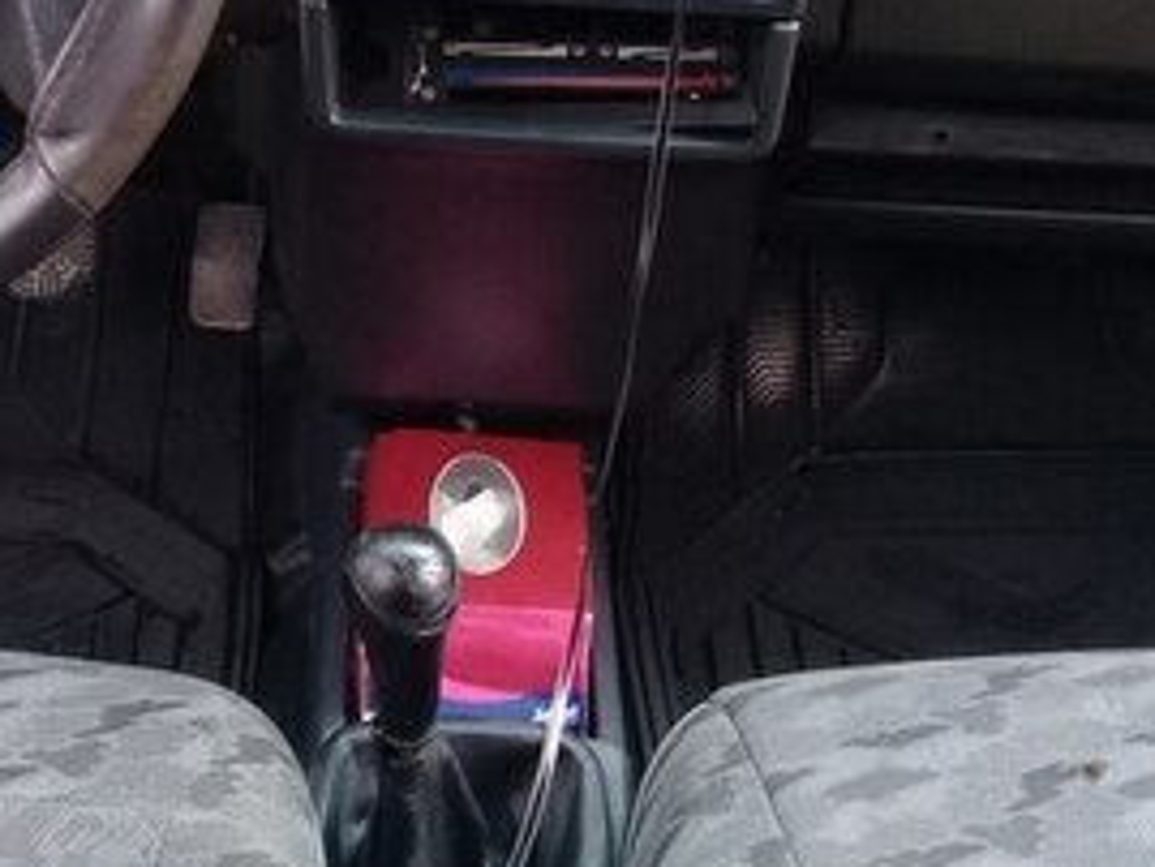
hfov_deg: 25.4
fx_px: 2537
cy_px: -144
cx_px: 309
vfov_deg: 18.5
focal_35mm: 76
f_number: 2.2
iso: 50
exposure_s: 1/50
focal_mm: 3.3
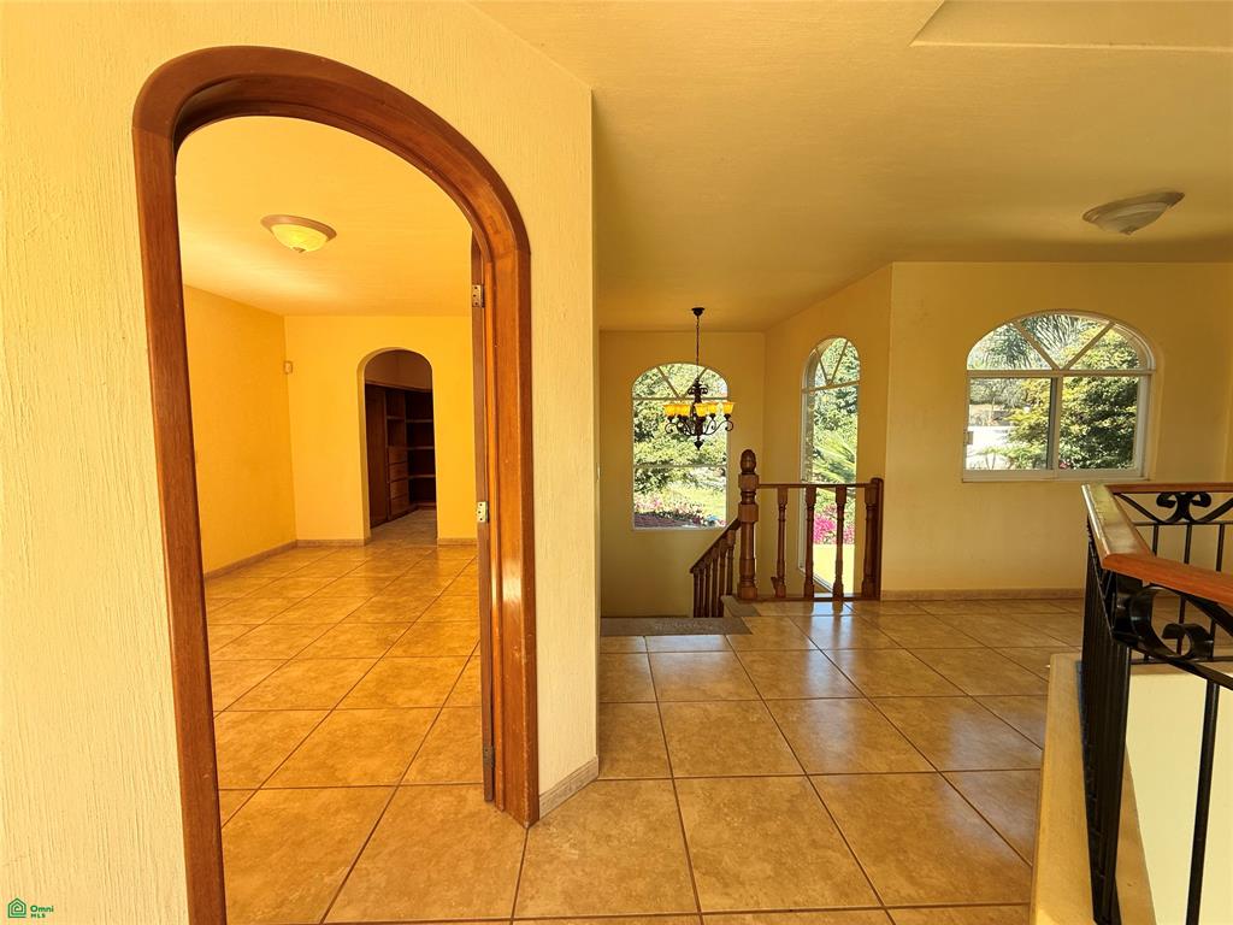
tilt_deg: -4.7
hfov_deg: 102.1
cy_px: 462
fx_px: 499
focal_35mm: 14
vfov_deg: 85.7
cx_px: 616
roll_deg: +0.4
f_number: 2.2
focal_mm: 2.22
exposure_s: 1/203
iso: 64
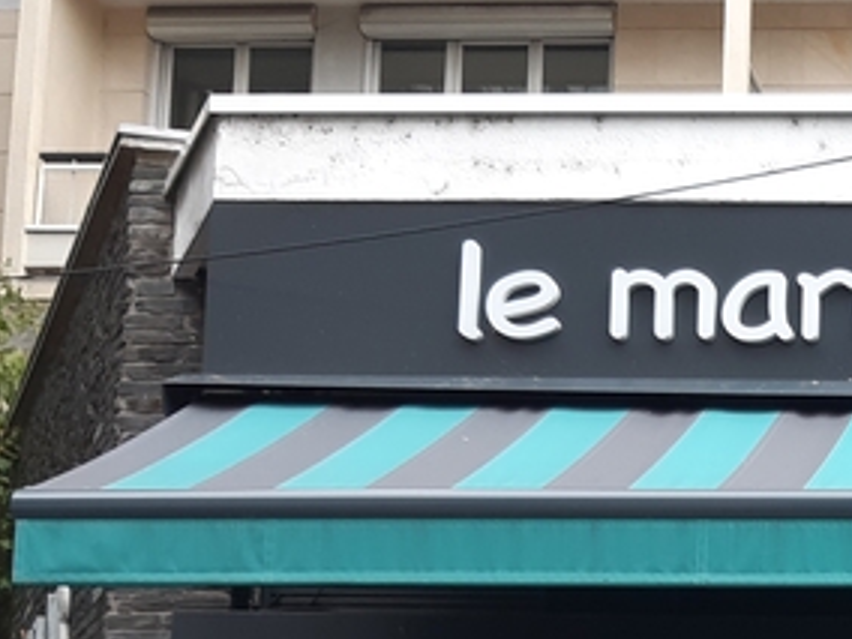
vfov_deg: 16.1
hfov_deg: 20.5
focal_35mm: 88
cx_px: 1083
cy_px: 783
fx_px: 2166
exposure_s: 1/101
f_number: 1.7
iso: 40
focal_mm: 3.92
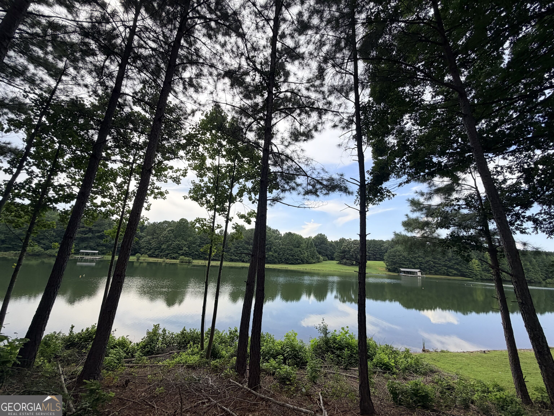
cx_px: 277
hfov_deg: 102.1
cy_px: 208
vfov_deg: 85.7
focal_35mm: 14
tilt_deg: +9.8
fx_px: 224
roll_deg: -4.2
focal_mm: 2.22
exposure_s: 1/770
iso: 40
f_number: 2.2
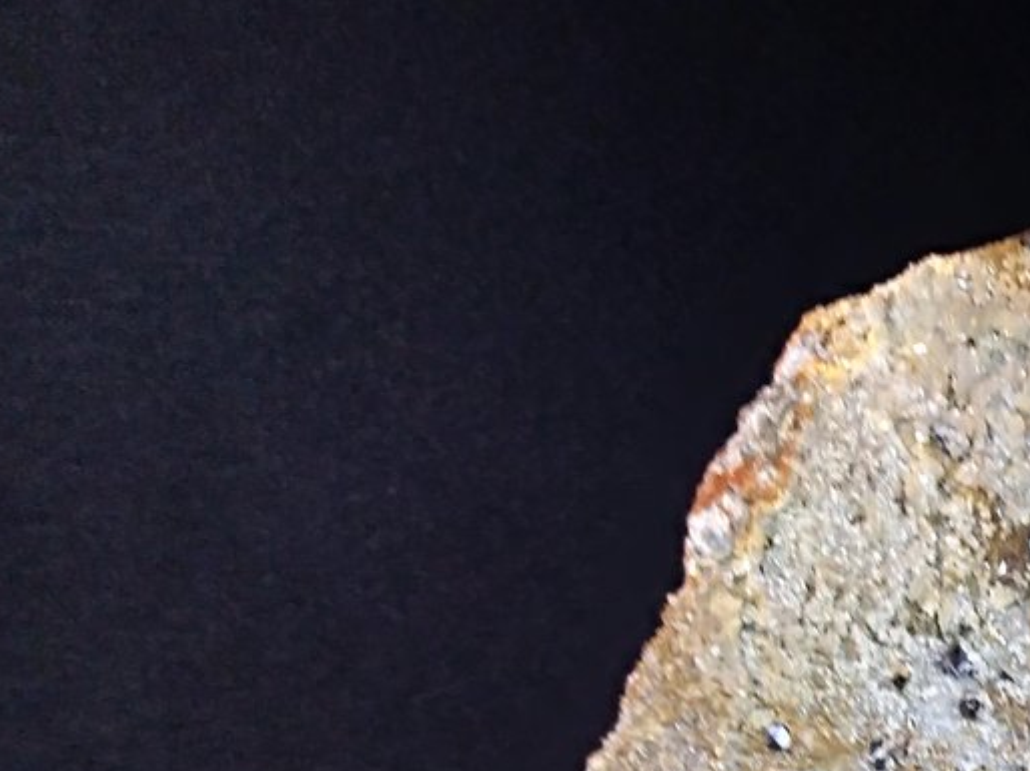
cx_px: 1583
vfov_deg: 17.3
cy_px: 939
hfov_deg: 20.4
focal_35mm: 81
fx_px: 2409
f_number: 2
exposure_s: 1/33.3
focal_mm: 3.54
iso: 220
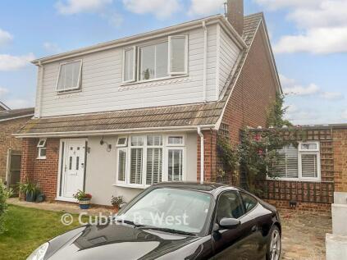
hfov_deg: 61.7
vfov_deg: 48.2
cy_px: 130
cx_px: 174
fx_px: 291
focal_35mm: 29
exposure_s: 1/1700
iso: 16
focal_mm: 3
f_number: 1.8
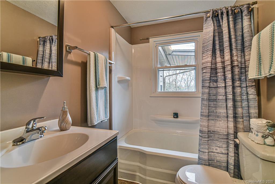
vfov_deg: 70.5
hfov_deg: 93.3
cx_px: 138
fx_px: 130
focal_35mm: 17
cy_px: 92
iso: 1600
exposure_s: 1/100
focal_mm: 17
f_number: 5
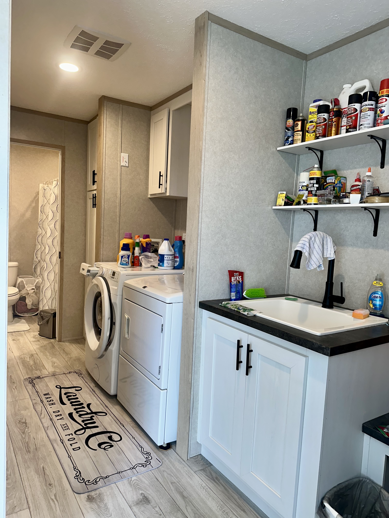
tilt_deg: -3.3
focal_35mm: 24
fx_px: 360
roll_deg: -3.3
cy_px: 259
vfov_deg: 71.6
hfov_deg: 56.8
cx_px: 194
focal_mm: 6.86
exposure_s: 1/120
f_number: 1.78
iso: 125
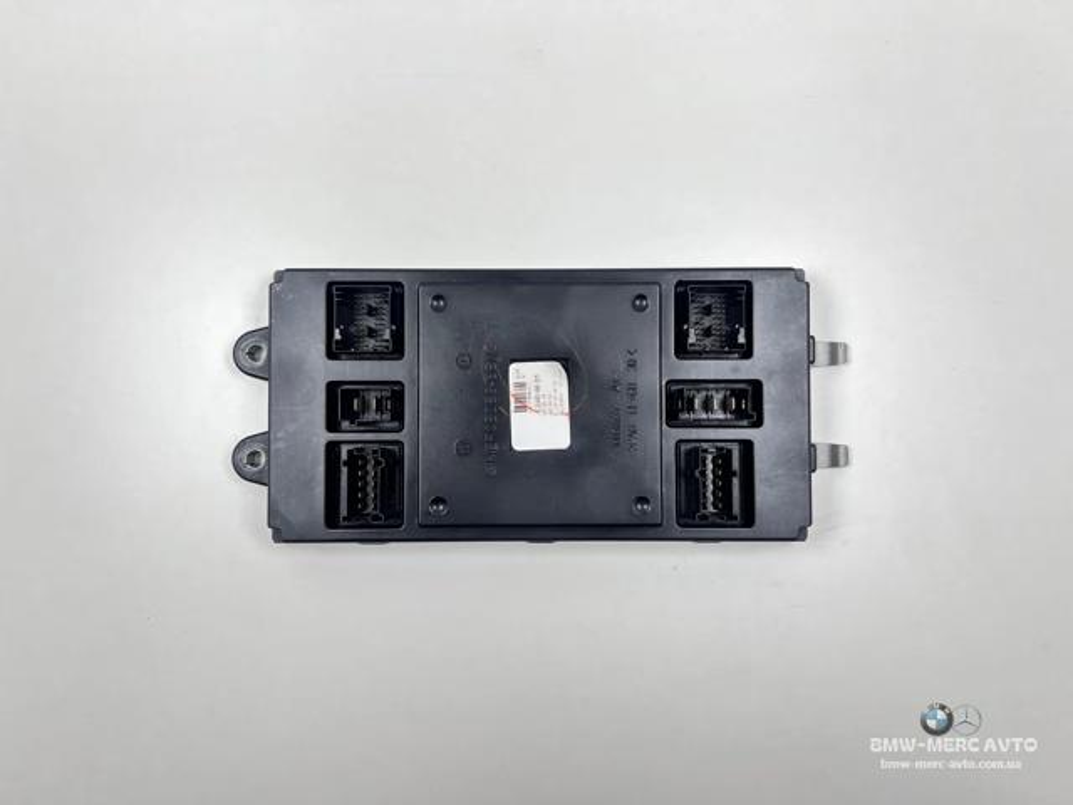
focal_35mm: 26
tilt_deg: -88.3
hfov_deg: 67.3
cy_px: 402
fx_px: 806
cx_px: 536
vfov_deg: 53.1
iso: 40
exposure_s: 1/100
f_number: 1.5
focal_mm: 5.7
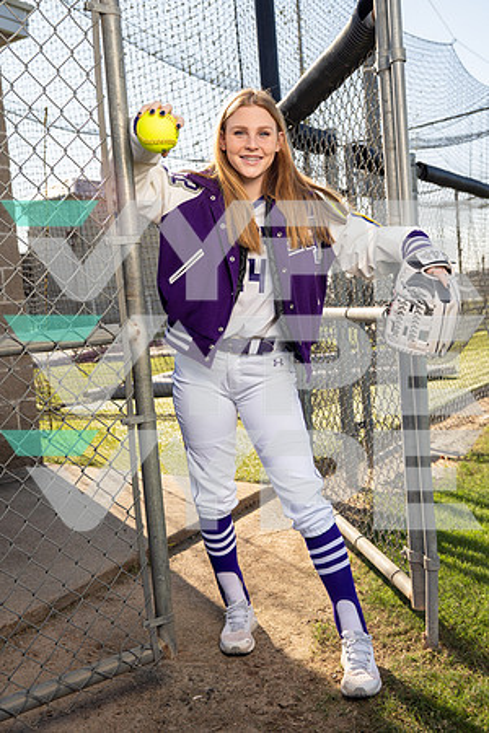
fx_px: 754
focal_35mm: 37
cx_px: 244
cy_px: 366
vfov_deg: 51.9
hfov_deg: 35.9
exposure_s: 1/250
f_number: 5.6
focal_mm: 37
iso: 100
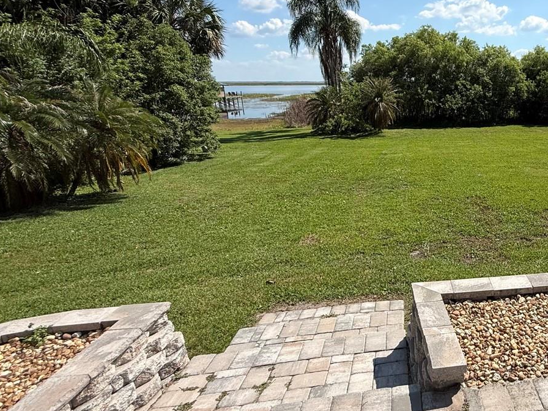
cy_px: 175
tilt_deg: -12.3
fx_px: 396
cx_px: 472
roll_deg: -0.1
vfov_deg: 54.7
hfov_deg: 60.9
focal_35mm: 25
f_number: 2.2
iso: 50
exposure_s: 1/2165
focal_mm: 2.22
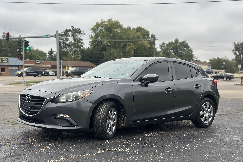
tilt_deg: -2.5
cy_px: 90
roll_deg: -0.3
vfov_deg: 27.0
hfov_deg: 39.6
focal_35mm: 50
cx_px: 122
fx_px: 337
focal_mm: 6.86
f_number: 1.78
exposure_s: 1/61
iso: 125
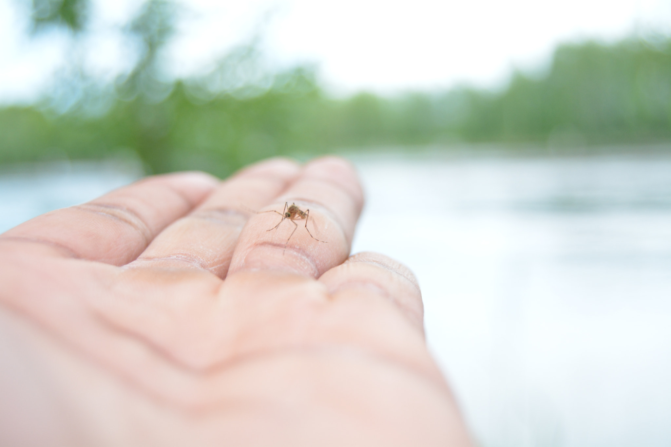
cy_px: 224
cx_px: 336
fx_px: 978
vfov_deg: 25.7
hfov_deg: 37.9
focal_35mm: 52
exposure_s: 1/60
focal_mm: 35
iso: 1000
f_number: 4.5
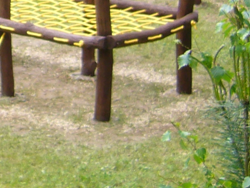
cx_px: -127
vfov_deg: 8.7
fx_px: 1199
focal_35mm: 166
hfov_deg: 11.4
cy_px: -94
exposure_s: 1/200
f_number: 2.8
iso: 80
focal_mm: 5.8
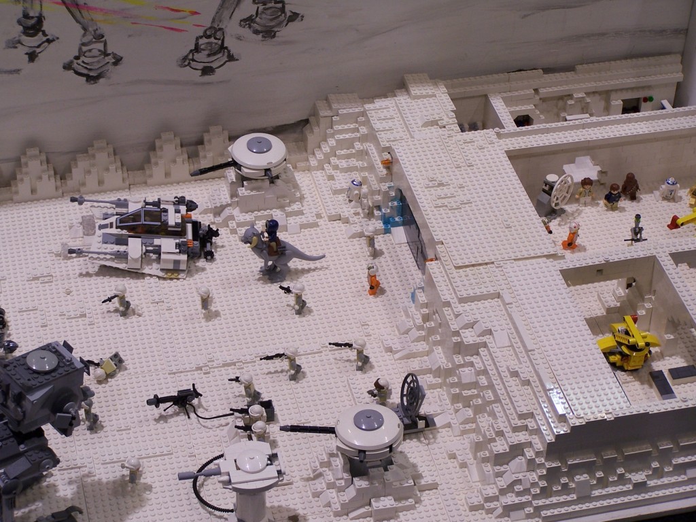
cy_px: 261
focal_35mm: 94
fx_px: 1890
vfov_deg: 15.7
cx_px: 348
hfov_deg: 20.9
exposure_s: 1/15
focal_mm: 15.6
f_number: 3.2
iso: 80
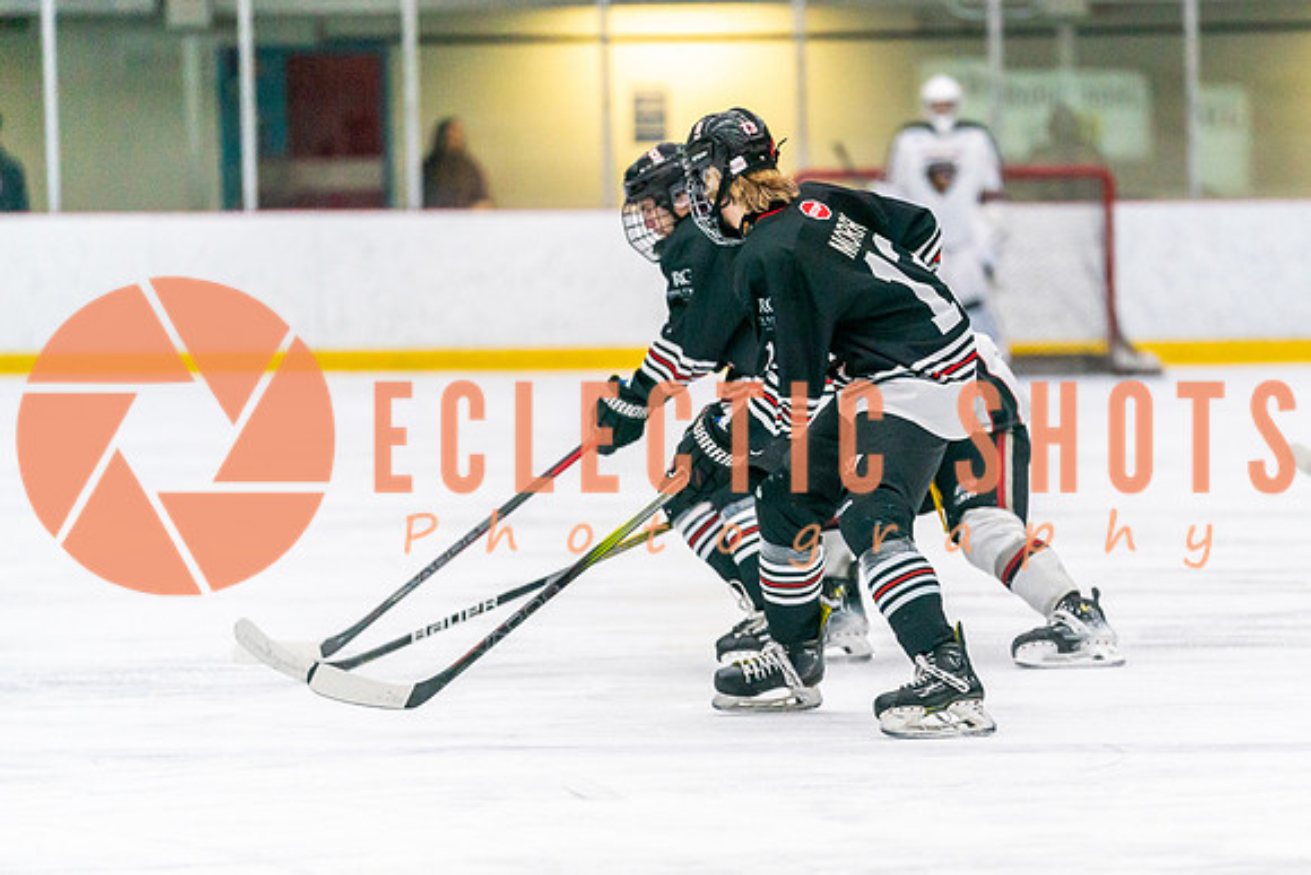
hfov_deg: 7.8
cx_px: 833
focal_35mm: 265
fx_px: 9647
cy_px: 548
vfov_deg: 5.2
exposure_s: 1/1250
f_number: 2.8
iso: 3200
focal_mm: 200
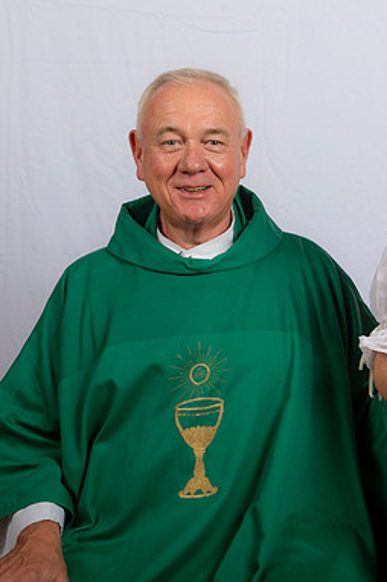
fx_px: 1276
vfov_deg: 25.7
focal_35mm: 79
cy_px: 289
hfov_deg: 17.1
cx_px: 303
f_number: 8
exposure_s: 1/200
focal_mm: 52
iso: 320
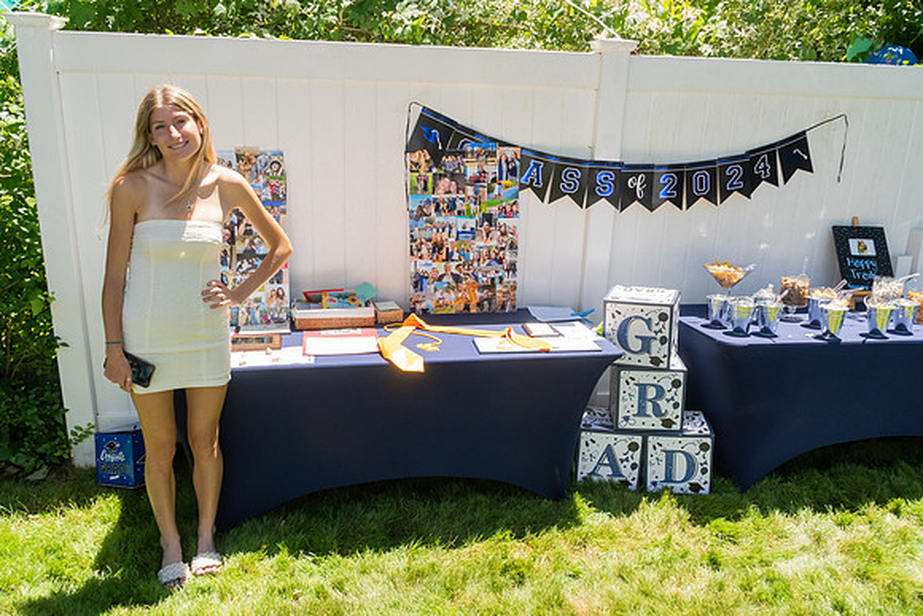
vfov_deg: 48.0
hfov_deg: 67.4
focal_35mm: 27
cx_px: 462
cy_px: 308
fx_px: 692
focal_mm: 18
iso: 2000
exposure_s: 1/1000
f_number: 8
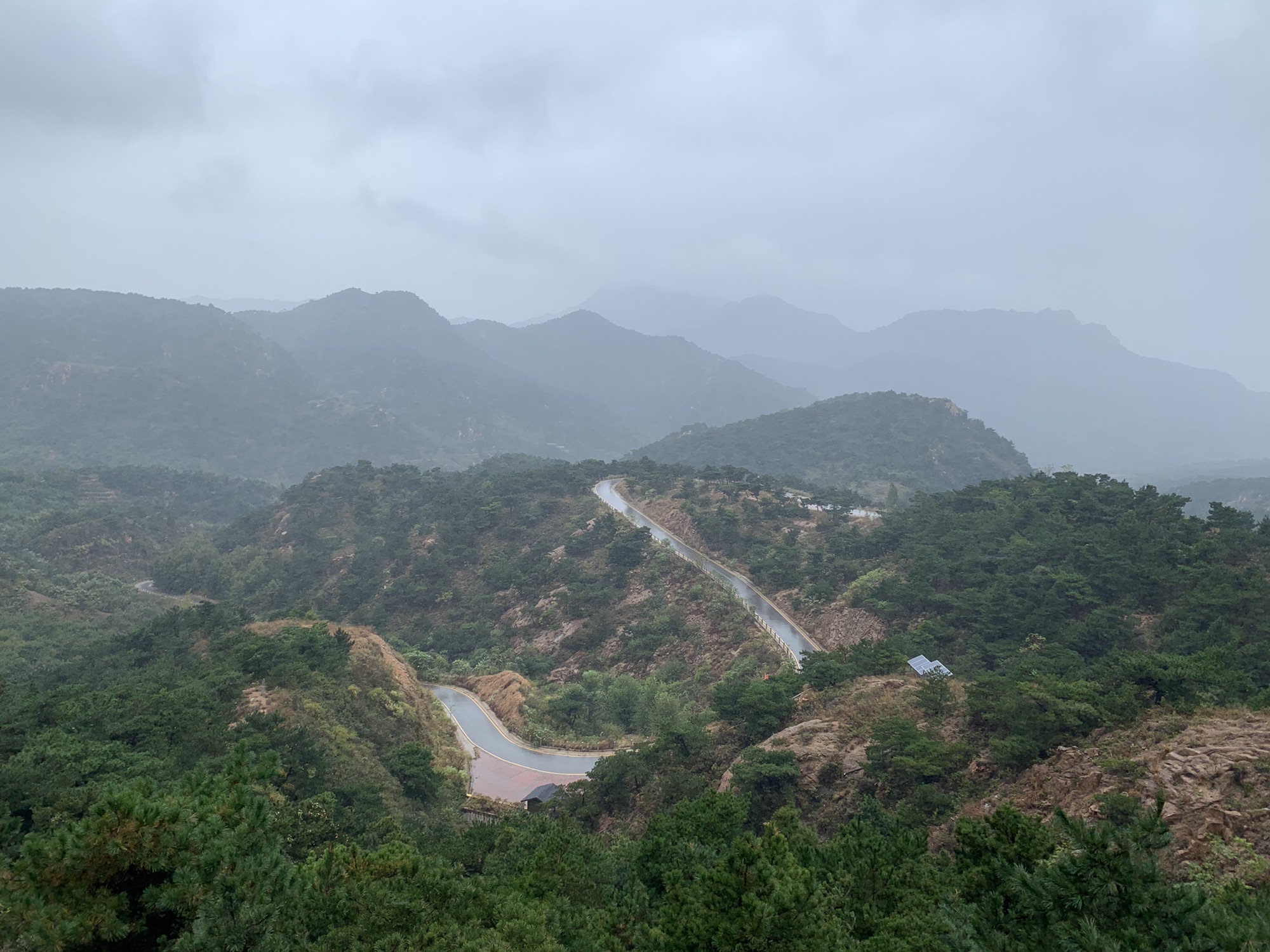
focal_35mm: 26
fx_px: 954
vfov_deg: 53.1
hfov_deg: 67.3
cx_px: 635
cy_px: 476
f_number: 1.8
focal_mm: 4.25
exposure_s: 1/749
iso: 25
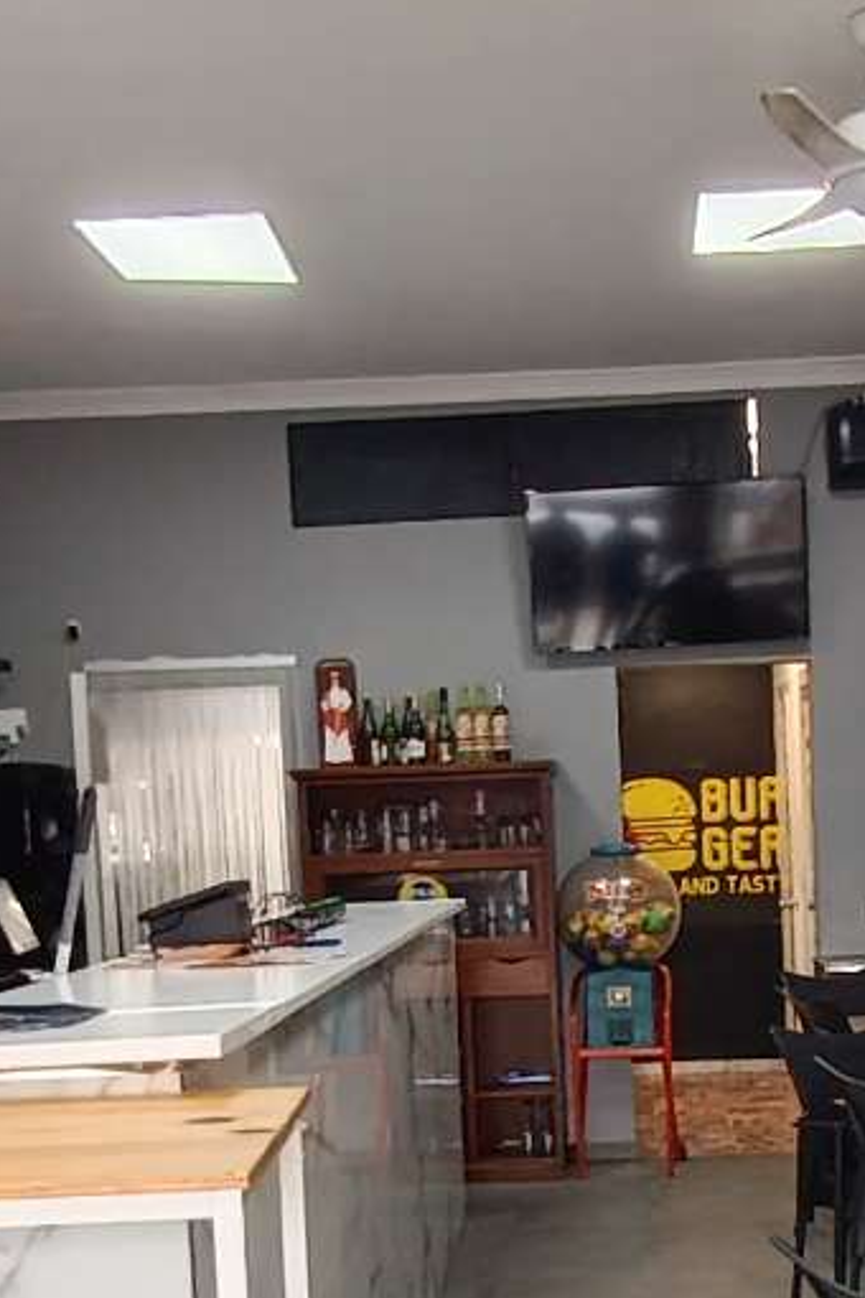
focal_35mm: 52
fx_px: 1874
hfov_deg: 25.8
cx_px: 585
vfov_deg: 37.3
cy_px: 958
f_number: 2.2
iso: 428
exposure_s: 1/50
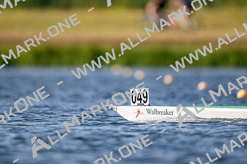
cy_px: 80
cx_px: 133
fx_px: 4868
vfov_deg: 1.9
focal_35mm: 710
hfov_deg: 2.9
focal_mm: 600
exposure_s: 1/2500
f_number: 4
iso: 220
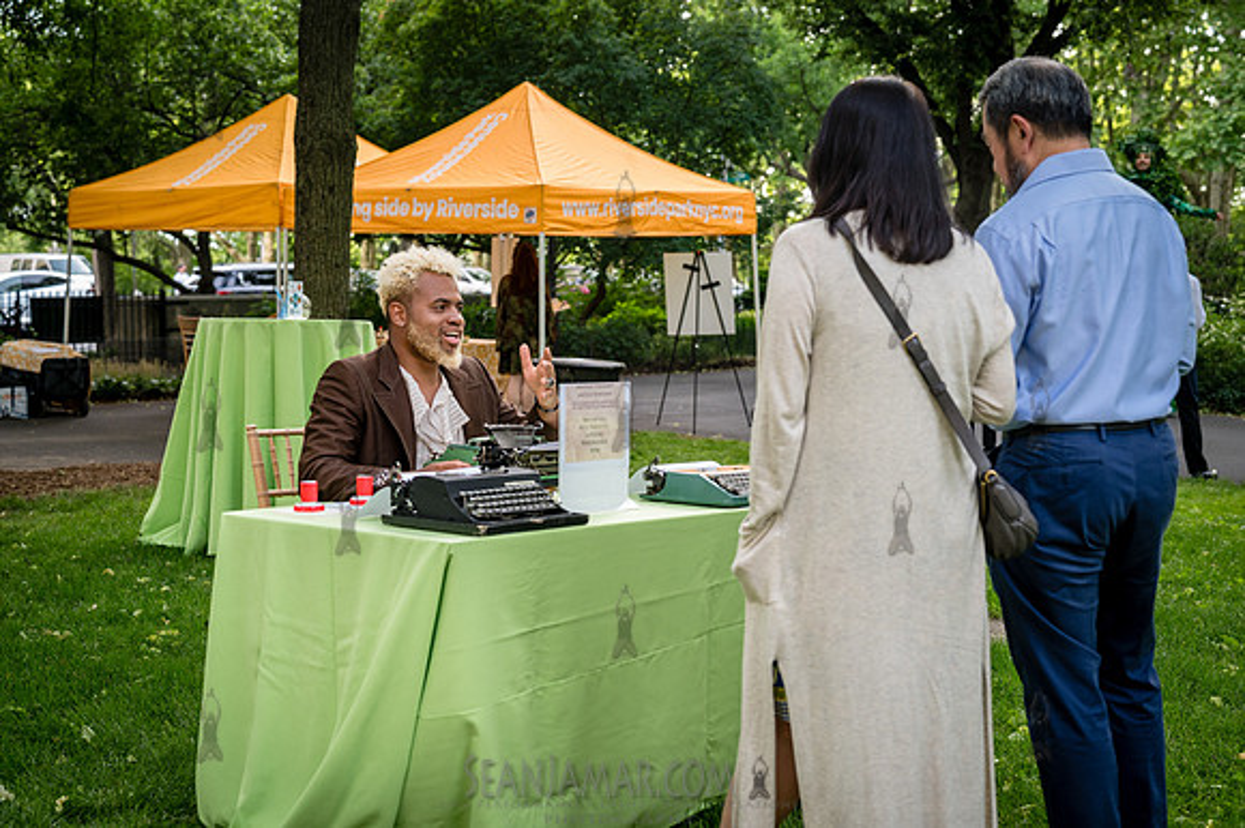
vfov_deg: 24.6
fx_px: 1901
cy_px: 414
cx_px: 622
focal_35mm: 55
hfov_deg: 36.3
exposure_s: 1/320
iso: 800
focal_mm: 55
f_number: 4
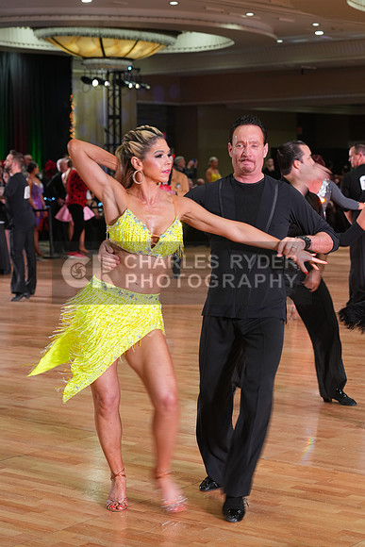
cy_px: 274
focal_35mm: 78
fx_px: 1185
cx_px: 182
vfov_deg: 26.0
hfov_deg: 17.5
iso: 800
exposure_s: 1/60
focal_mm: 78
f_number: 5.6
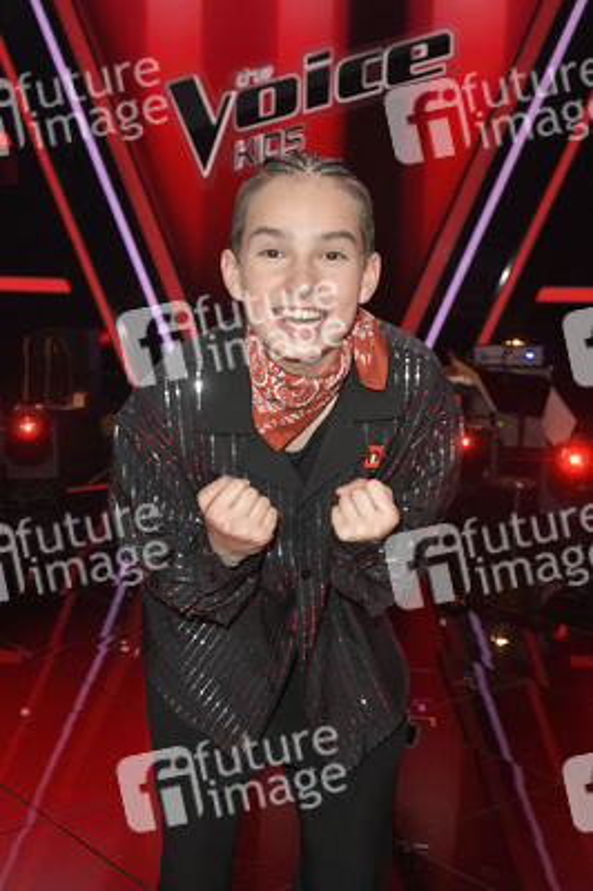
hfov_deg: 31.8
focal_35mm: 42
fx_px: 1039
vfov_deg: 46.4
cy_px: 446
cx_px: 296
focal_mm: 42
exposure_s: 1/200
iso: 2500
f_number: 7.1
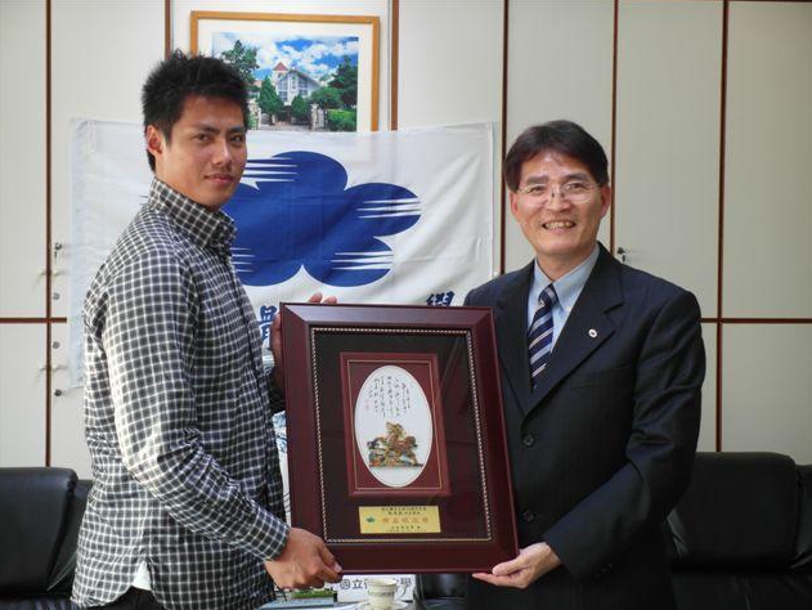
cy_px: 306
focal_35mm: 75
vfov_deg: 19.7
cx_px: 405
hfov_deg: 26.0
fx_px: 1760
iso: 200
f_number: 2.9
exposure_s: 1/60
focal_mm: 16.1
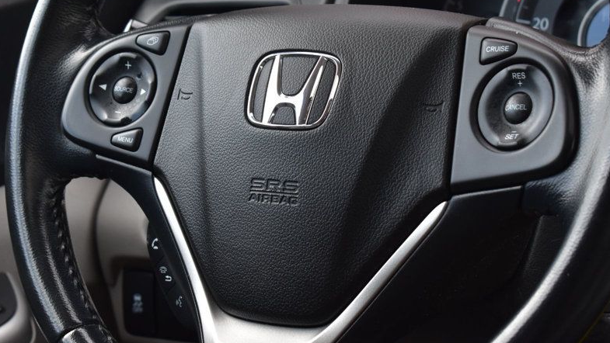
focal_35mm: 113
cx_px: 231
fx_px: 1823
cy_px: 154
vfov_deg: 10.8
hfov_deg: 19.0
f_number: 8
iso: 400
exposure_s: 1/80
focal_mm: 55
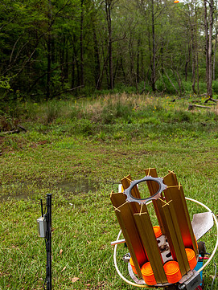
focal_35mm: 54
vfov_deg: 35.5
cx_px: 199
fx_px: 453
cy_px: 146
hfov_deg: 26.1
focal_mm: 35
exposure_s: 1/1000
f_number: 4
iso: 125
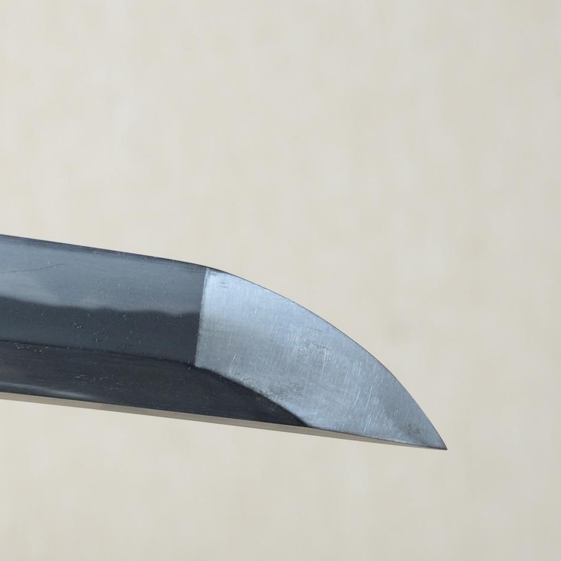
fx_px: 3942
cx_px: 213
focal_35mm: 215
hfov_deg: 8.1
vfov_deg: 8.1
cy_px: 280
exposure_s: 1/2
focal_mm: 112
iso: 400
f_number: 11
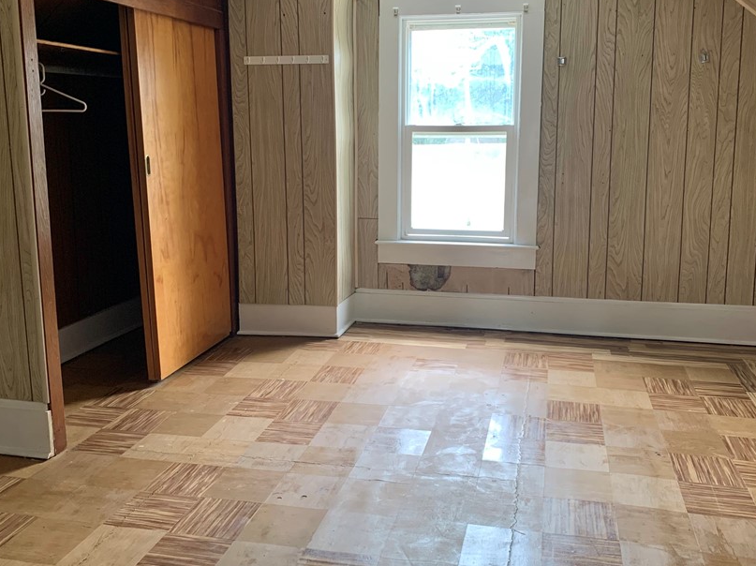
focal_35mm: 33
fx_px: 720
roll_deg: -0.4
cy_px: 243
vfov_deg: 42.8
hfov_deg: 55.4
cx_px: 394
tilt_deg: -8.0
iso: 100
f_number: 1.8
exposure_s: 1/79
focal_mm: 4.25
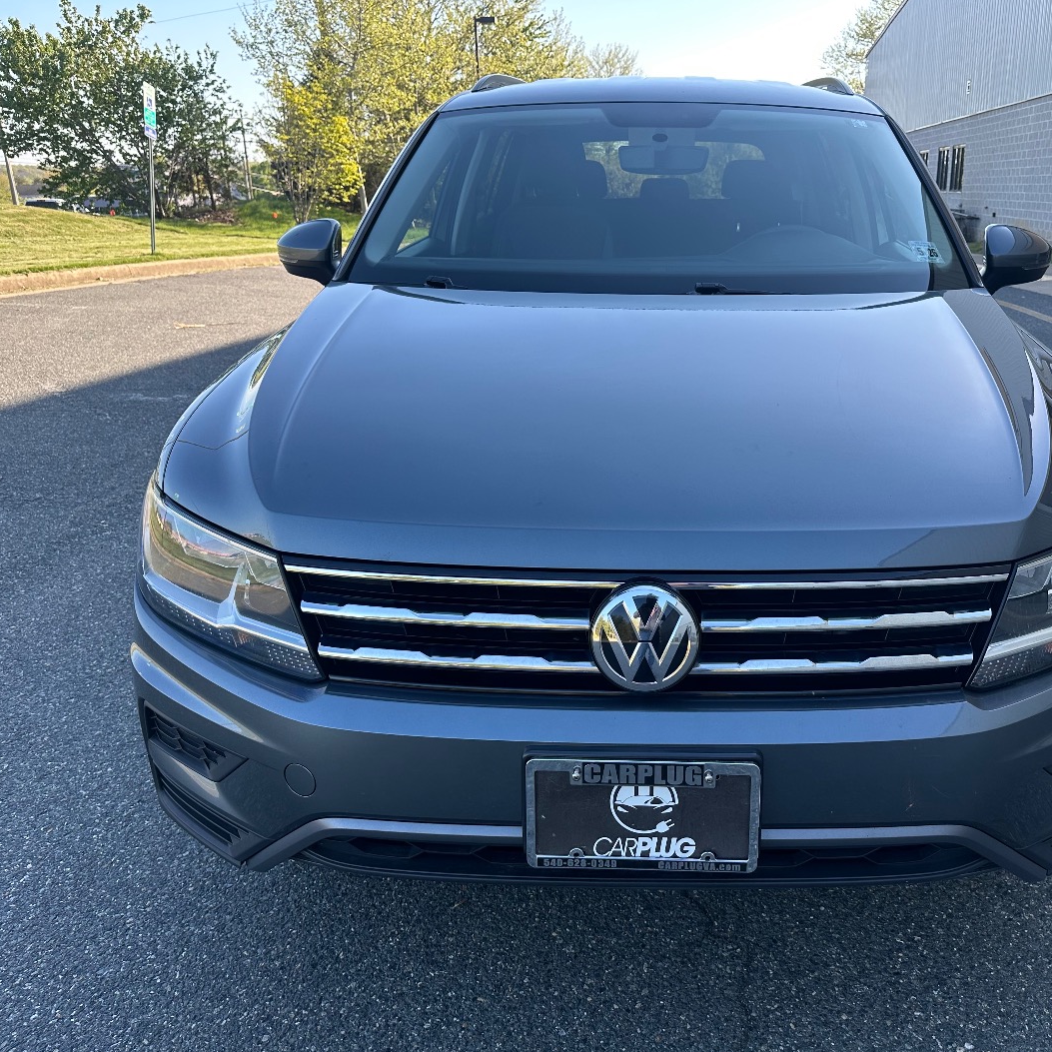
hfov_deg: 55.0
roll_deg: +0.4
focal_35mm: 29
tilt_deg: -17.3
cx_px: 652
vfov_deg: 55.6
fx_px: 997
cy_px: 531
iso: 80
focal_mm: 6.86
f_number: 1.78
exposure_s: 1/785
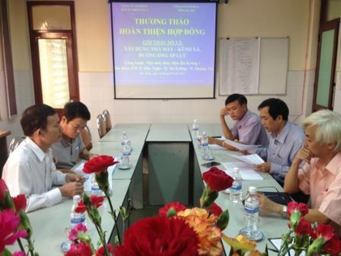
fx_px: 325
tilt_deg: -11.1
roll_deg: -2.4
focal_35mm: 33
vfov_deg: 43.0
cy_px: 128
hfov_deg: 55.3
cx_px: 170
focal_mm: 4.12
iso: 50
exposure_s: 1/20
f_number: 2.4
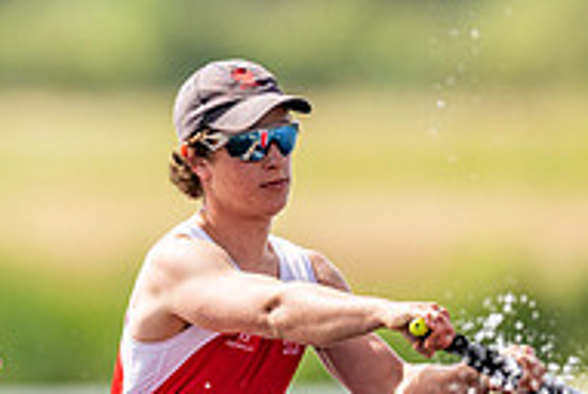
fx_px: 29756
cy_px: 285
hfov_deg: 1.1
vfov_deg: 0.8
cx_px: 172
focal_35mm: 1819
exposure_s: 1/2500
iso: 220
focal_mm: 600
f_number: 4
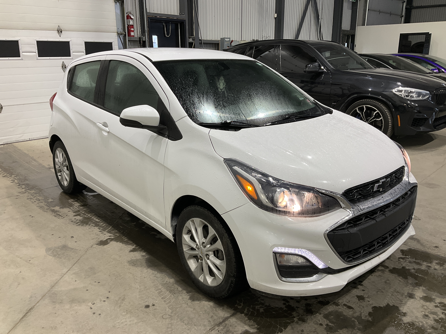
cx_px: 223
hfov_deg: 61.7
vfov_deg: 48.2
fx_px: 374
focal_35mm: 29
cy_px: 167
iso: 40
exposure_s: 1/60
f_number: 1.8
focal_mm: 3
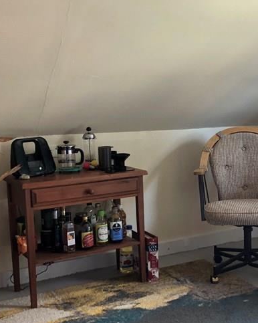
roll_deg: +0.3
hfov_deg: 25.8
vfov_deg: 32.5
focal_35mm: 58
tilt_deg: -8.5
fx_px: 554
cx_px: 205
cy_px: 160
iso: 400
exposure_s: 1/40
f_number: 1.8
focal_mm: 4
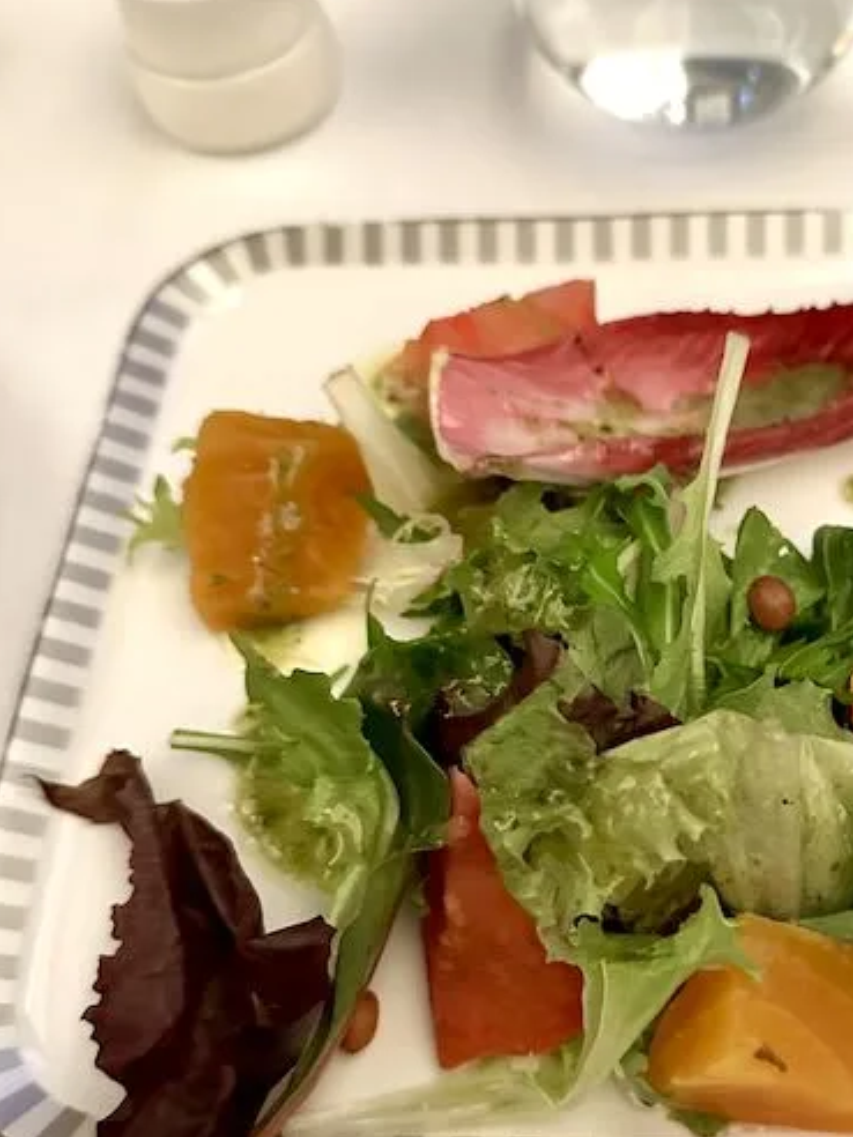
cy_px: 686
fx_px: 1281
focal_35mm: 39
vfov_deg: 47.6
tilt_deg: -57.3
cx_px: 643
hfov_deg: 36.0
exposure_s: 1/27
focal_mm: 6.86
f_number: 1.78
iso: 2000
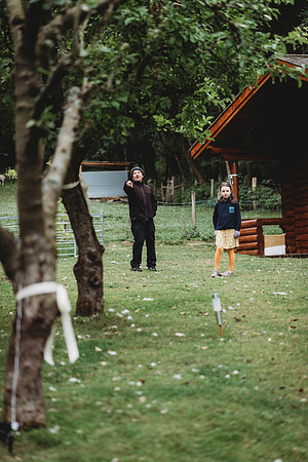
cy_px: 231
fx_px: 1091
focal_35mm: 85
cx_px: 154
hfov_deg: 16.1
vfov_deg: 23.9
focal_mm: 85
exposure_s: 1/160
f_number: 2
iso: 180
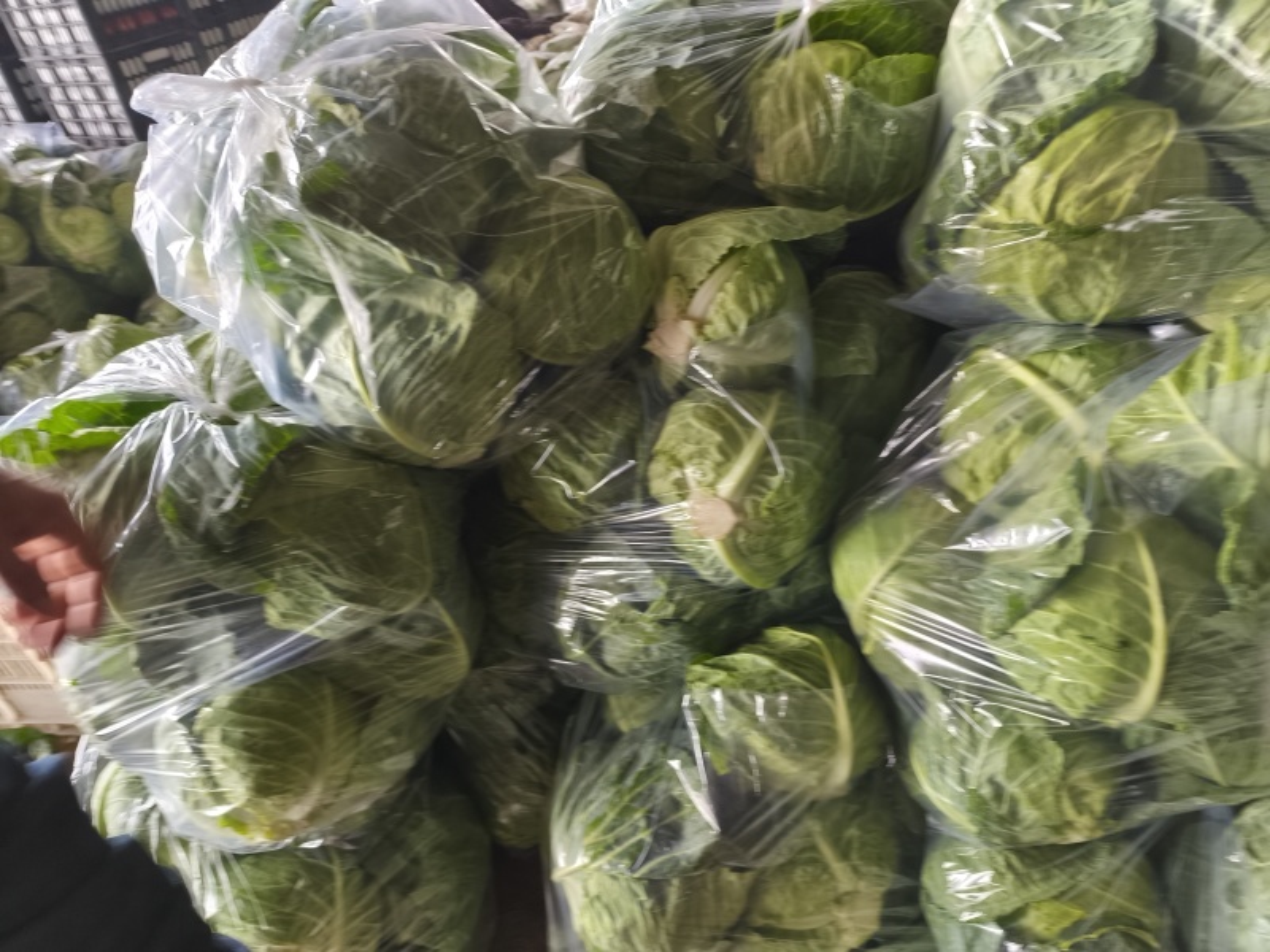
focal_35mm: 23
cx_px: 635
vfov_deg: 58.9
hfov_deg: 73.9
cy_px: 476
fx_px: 844
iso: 320
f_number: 1.6
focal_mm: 5.84
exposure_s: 1/50
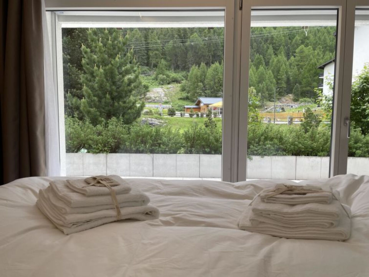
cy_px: 138
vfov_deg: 53.1
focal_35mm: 26
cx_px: 184
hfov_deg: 67.3
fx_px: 277
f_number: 1.6
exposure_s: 1/304
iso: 32
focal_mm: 4.2
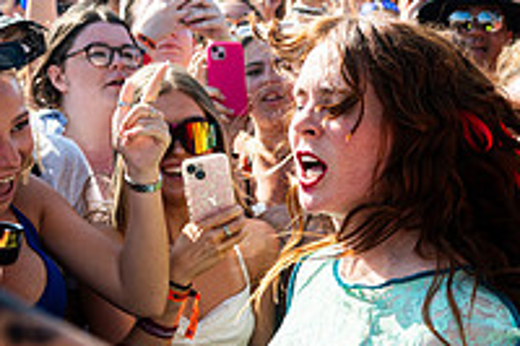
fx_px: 1299
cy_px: 222
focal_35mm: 90
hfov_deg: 22.1
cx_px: 468
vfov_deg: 15.1
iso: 400
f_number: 4
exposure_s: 1/3200
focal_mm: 31
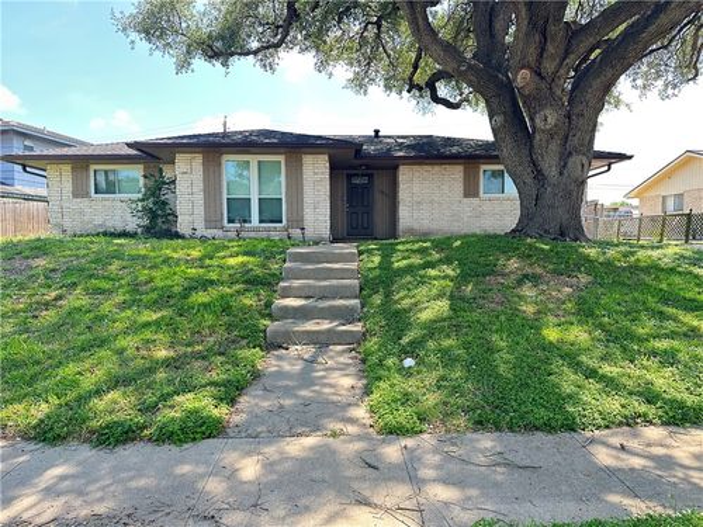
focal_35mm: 24
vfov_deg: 56.8
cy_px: 264
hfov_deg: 71.6
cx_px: 352
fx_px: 487
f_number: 1.78
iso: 80
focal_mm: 6.86
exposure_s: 1/409
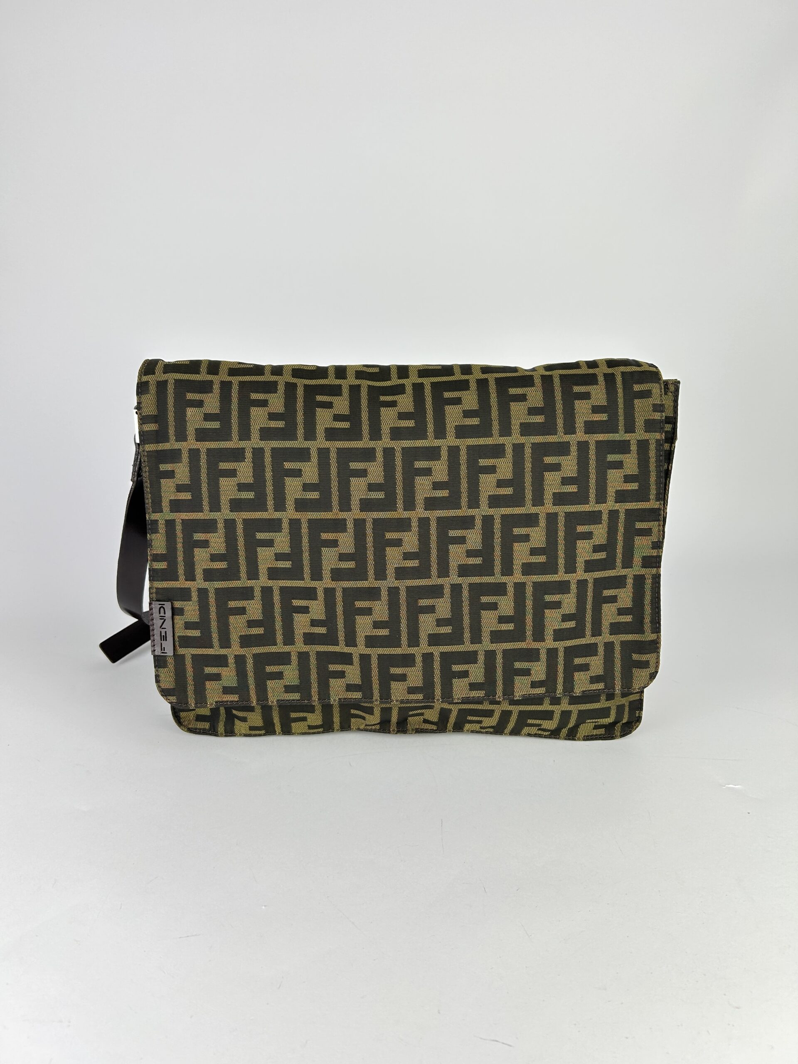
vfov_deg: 67.3
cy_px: 532
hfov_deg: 53.1
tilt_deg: -18.3
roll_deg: -2.3
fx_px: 799
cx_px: 399
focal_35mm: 26
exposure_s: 1/186
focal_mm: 5.7
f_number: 1.5
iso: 40
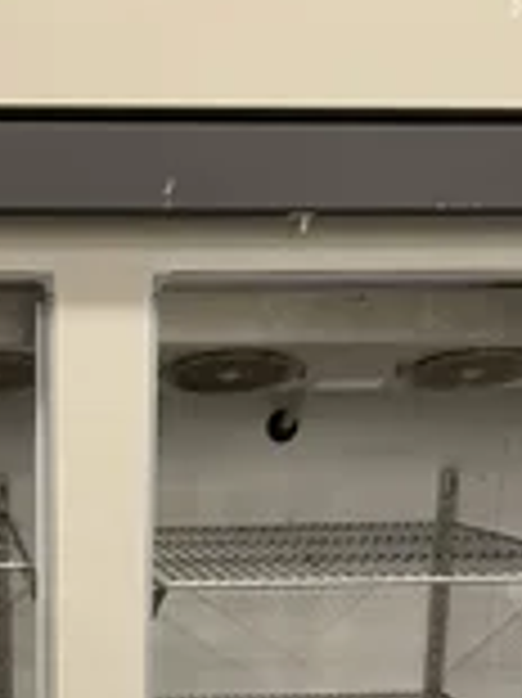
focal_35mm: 67
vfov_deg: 26.6
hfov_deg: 21.4
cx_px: 45
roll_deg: +0.8
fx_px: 1349
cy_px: 779
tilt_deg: -15.9
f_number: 1.6
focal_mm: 4.2
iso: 320
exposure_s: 1/60
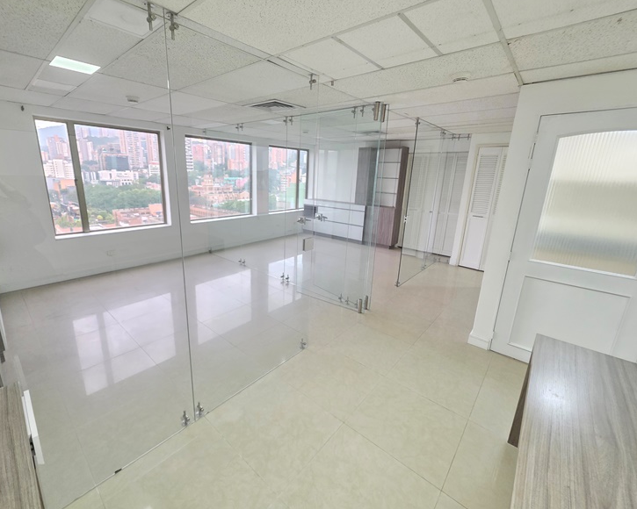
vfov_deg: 88.0
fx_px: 264
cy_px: 254
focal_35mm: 14
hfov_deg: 100.6
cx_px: 302
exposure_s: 1/60
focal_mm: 2.2
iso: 800
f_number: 1.9
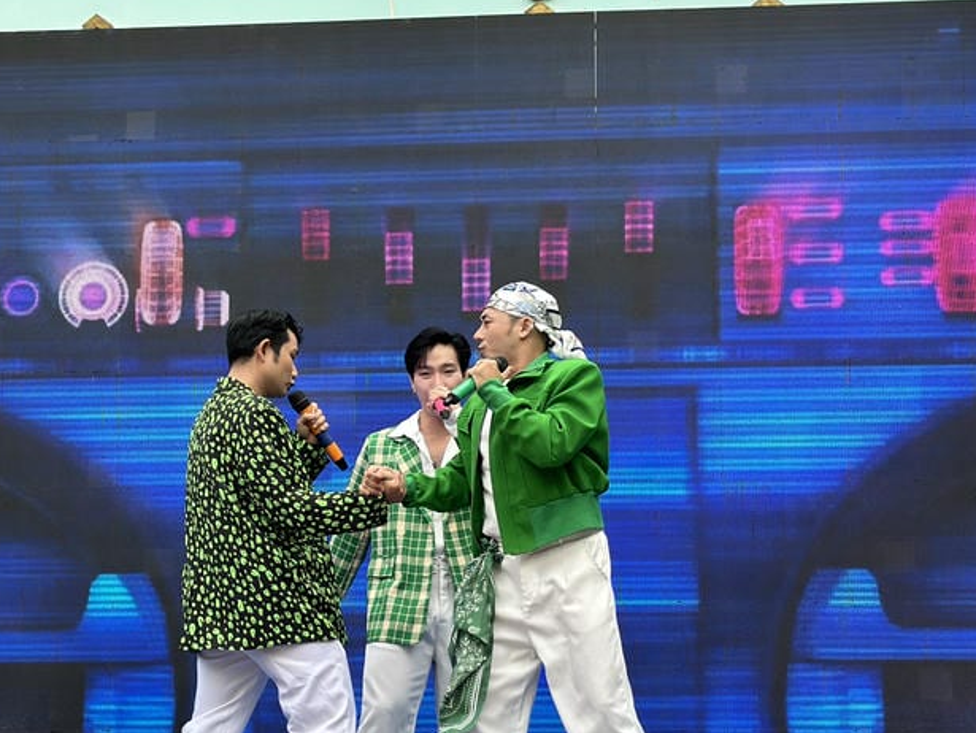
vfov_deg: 18.9
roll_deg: +0.3
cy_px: 420
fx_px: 2201
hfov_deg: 25.0
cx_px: 438
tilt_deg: +6.8
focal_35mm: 78
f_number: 1.78
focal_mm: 6.86
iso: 64
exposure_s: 1/302
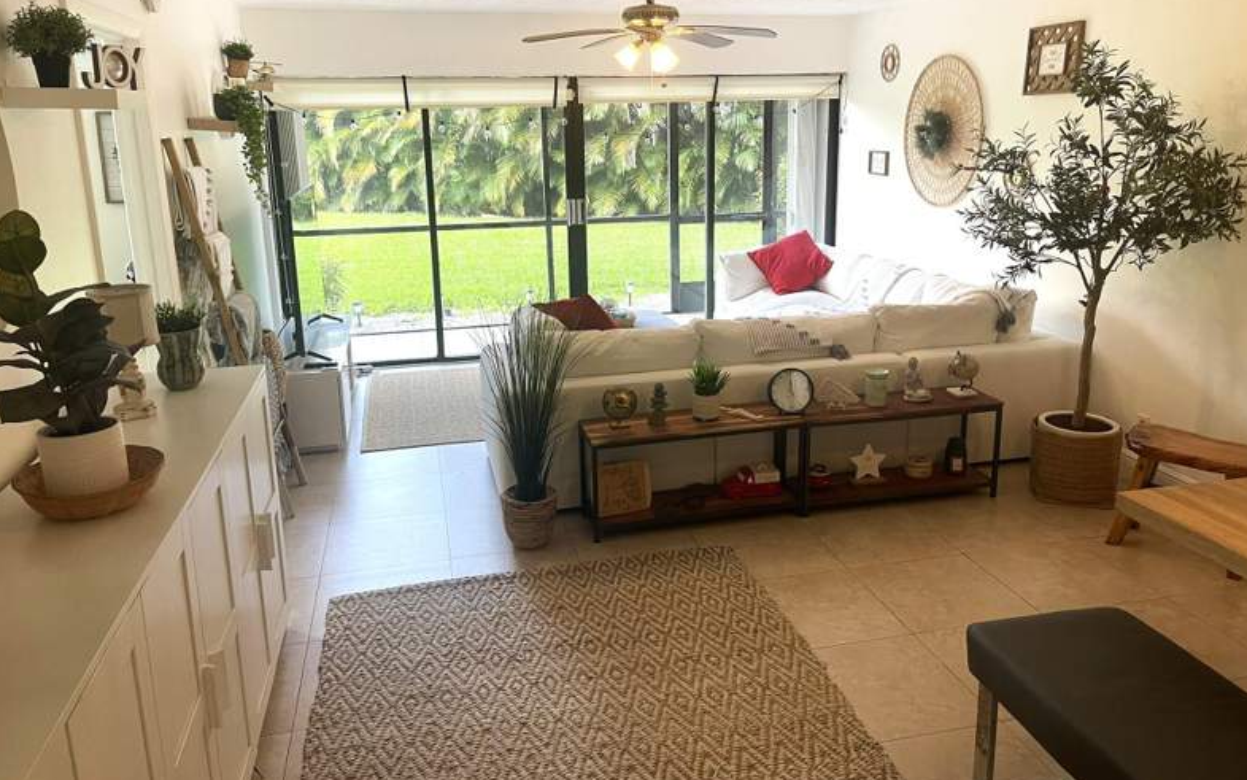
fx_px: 918
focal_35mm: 27
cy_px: 338
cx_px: 629
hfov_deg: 68.4
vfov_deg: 45.9
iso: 80
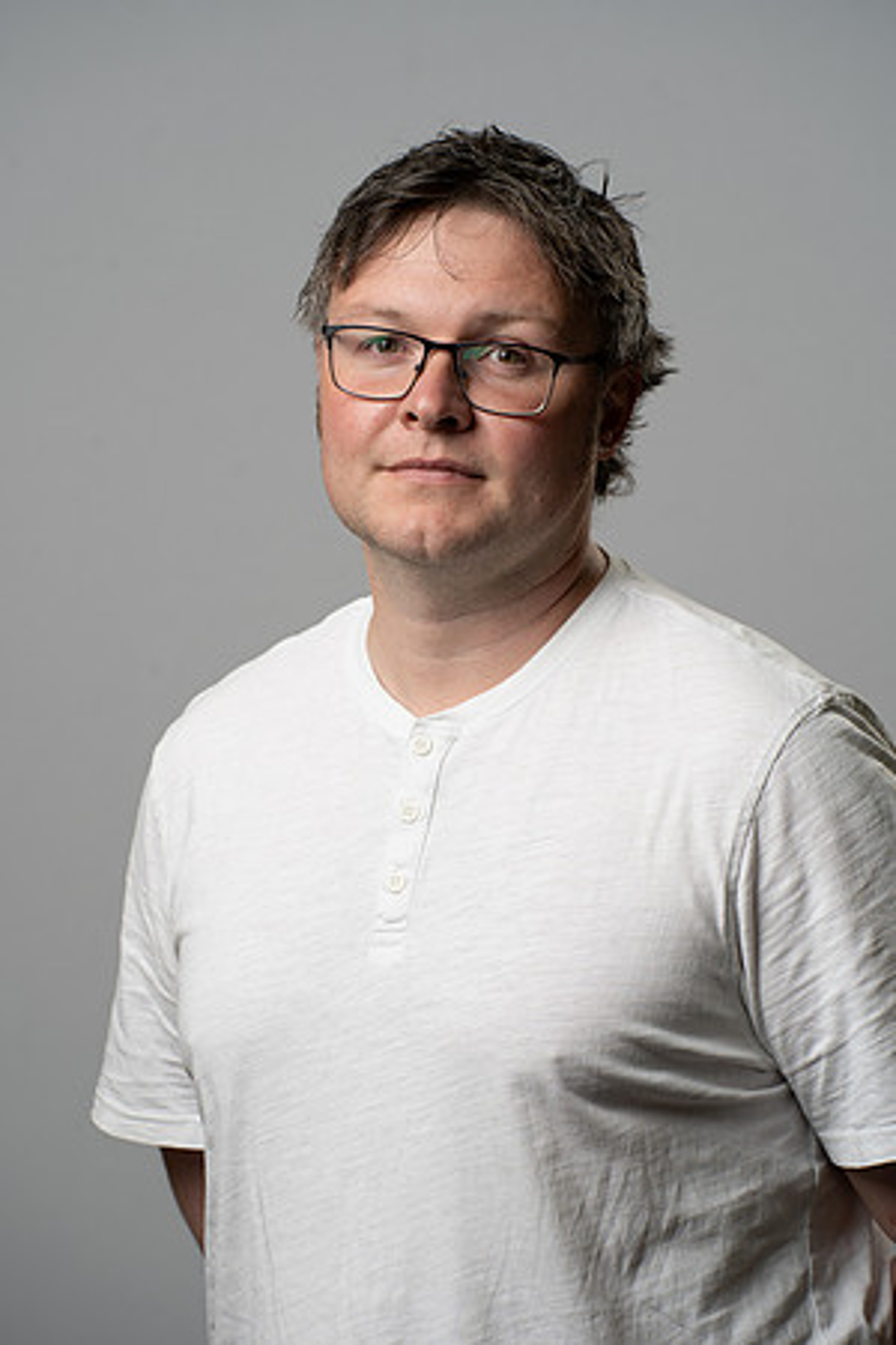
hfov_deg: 8.0
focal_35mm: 171
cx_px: 448
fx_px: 6384
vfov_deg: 12.0
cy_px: 672
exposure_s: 1/160
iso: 160
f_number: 7.1
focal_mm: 171
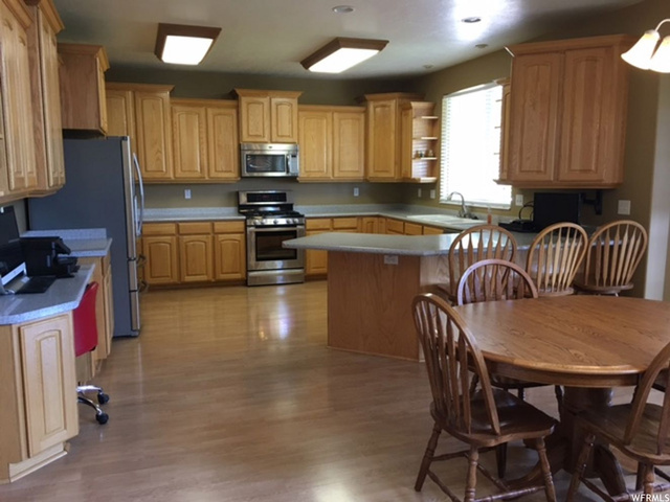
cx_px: 335
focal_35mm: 29
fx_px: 561
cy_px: 251
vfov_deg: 48.2
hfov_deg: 61.7
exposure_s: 1/30
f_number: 2.2
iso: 80
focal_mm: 4.15
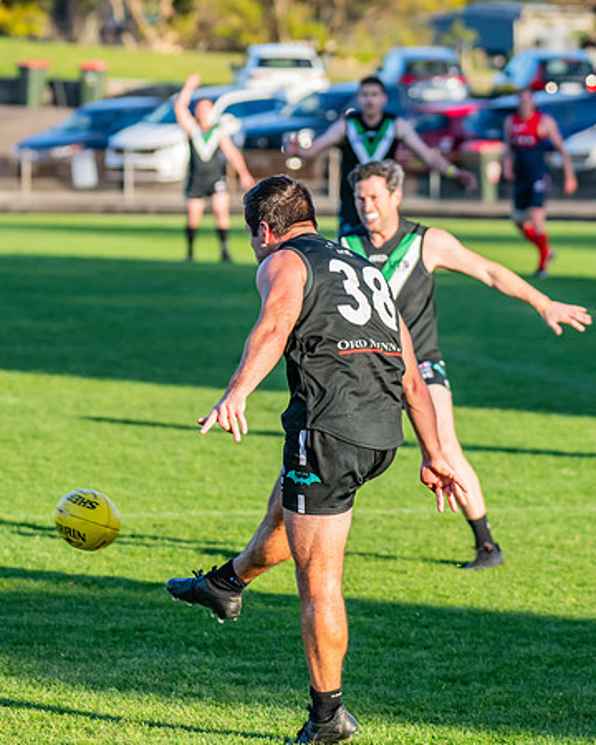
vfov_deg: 8.1
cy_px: 372
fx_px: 5277
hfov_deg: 6.5
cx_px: 268
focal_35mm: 239
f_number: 5.6
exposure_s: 1/1600
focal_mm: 170
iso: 800
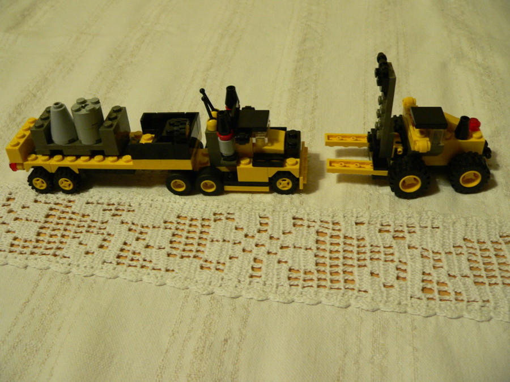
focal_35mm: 36
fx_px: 530
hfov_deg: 51.4
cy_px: 191
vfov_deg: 39.7
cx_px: 255
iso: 200
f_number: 2.8
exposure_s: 1/10
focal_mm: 6
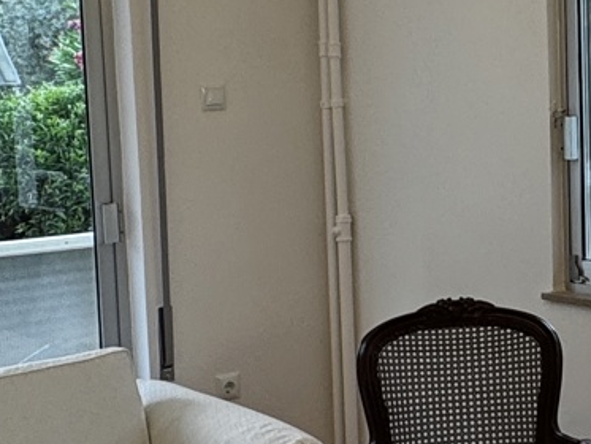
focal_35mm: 72
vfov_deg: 20.5
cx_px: 602
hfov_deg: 25.6
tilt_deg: -6.0
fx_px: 1230
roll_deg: +1.6
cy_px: 211
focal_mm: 2.22
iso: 64
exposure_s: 1/100
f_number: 2.2
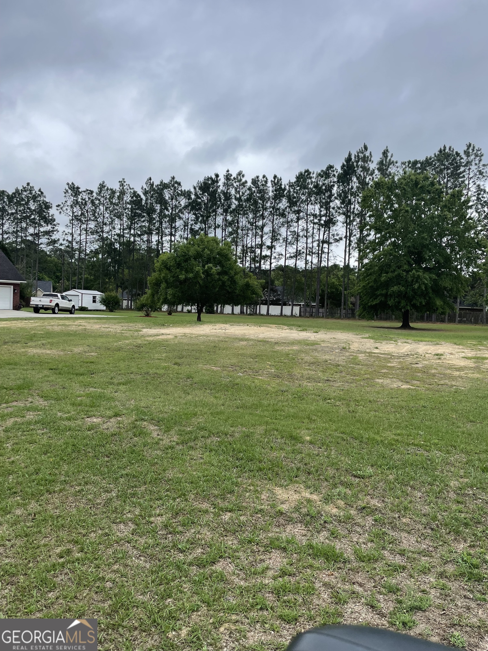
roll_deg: -1.4
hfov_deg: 53.1
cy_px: 326
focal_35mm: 26
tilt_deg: -0.2
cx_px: 244
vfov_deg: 67.3
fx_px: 489
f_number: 1.6
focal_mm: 4.2
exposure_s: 1/2882
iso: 32
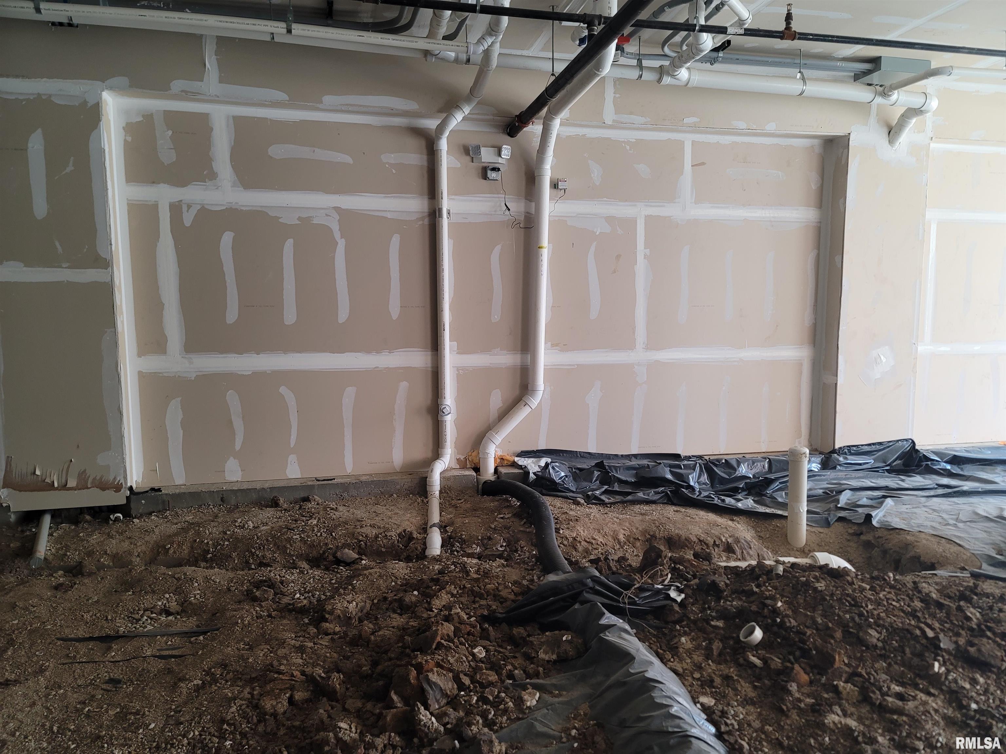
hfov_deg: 69.4
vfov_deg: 54.9
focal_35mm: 25
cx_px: 503
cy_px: 377
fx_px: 727
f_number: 1.8
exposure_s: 1/40
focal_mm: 7
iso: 320
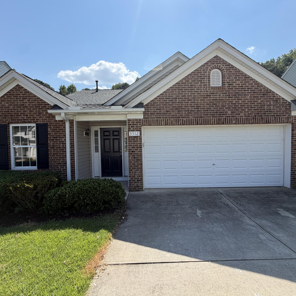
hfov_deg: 83.9
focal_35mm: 17
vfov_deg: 84.0
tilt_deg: -2.0
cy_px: 147
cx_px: 153
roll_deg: +0.2
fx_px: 164
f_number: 2.2
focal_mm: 2.22
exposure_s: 1/799
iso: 25
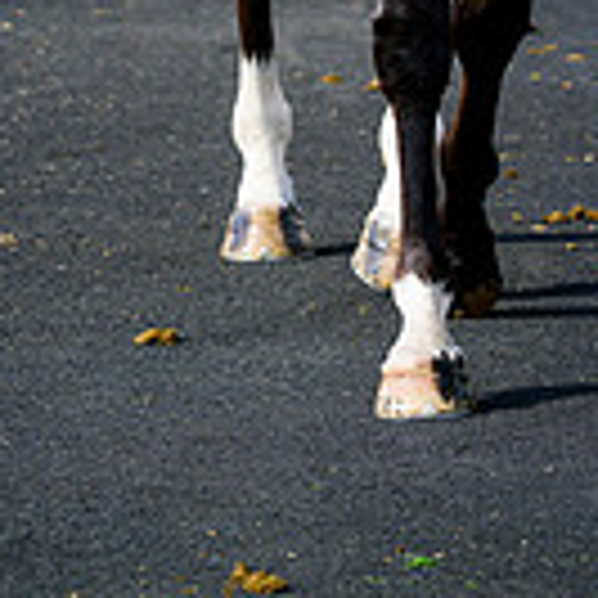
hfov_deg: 3.7
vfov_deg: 3.7
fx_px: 9245
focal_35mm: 473
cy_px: -369
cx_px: 553
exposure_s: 1/2000
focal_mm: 165
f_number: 5.6
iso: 400
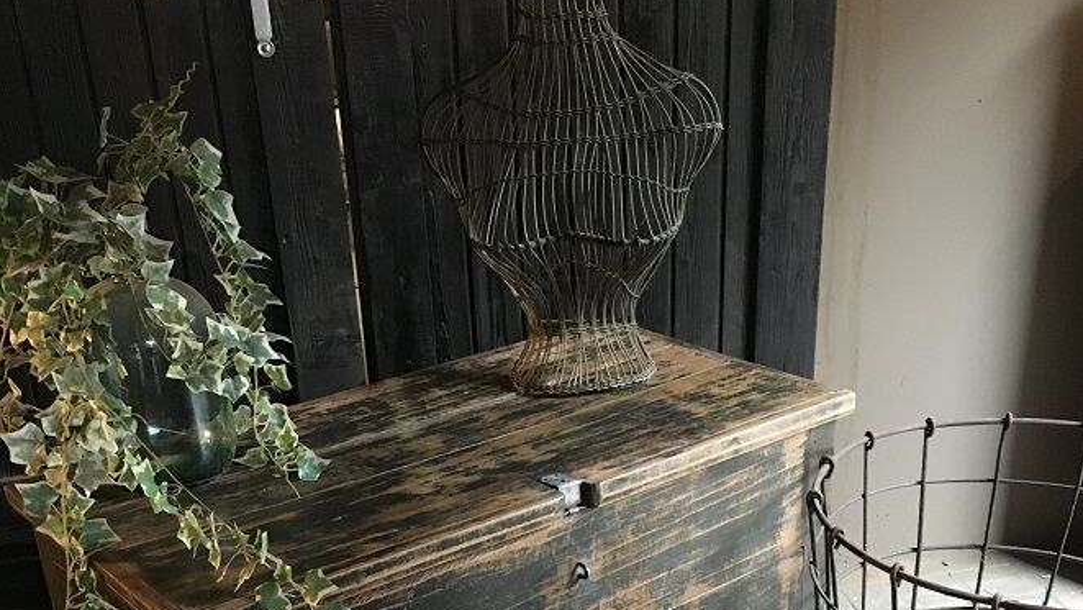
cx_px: 551
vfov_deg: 26.8
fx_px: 1235
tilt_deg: -26.4
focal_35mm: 43
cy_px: 544
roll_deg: +3.1
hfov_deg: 47.3
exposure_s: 1/17
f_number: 2.2
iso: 320
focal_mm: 4.15
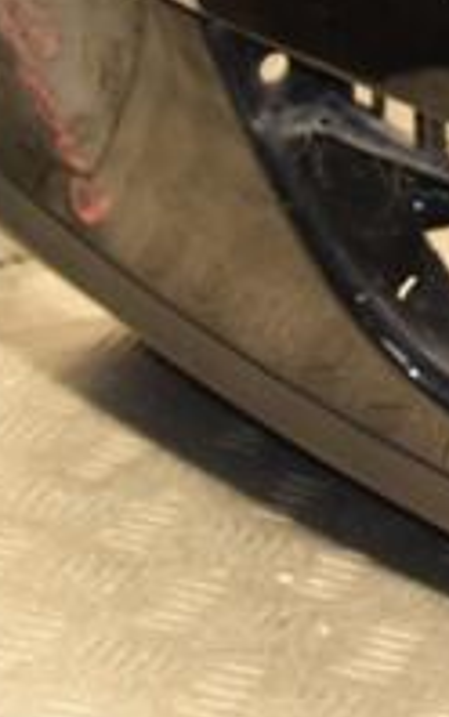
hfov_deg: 9.0
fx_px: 2717
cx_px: 800
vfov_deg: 14.8
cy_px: 4
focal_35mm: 139
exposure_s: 1/80
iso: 800
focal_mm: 30
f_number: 5
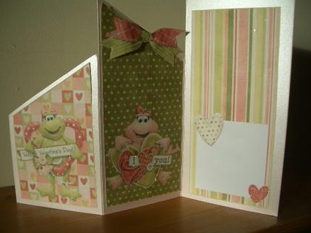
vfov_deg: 38.7
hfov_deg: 50.1
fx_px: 333
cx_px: 156
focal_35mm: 37
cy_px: 121
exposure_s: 1/640
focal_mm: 5.8
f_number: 2.6
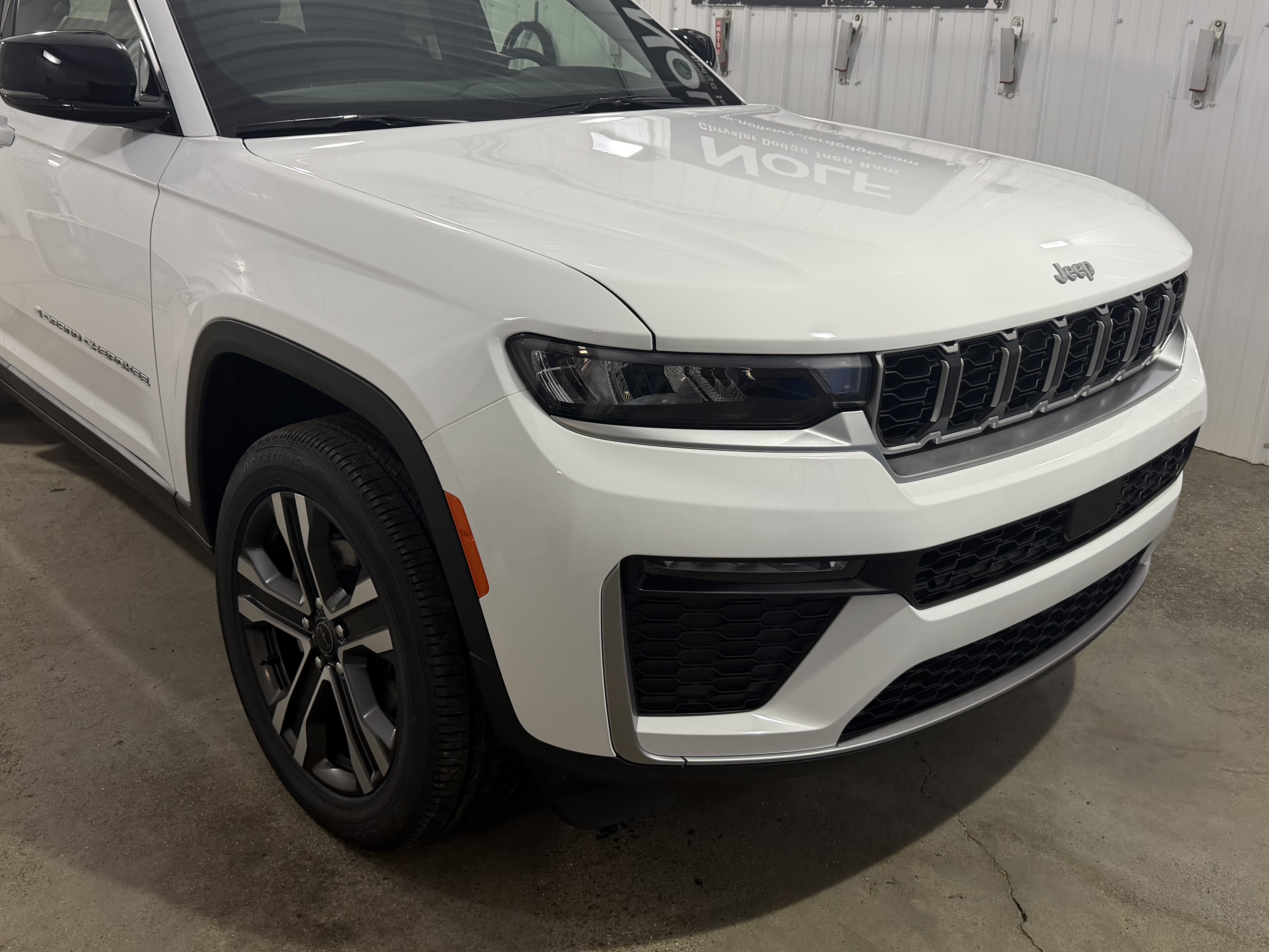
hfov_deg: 55.1
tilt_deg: -17.3
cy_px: 369
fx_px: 1210
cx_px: 529
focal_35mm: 33
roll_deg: -0.5
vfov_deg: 42.7
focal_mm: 6.76
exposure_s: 1/120
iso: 160
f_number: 1.78
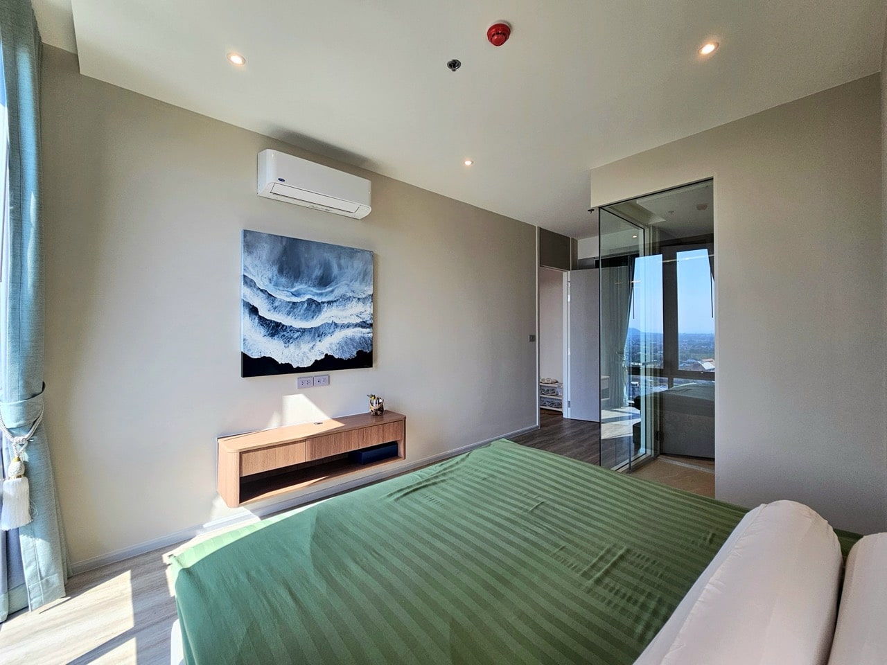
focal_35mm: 13
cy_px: 332
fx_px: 333
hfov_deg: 106.2
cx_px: 444
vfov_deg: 89.9
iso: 50
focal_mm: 2.2
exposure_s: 1/139
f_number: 2.2
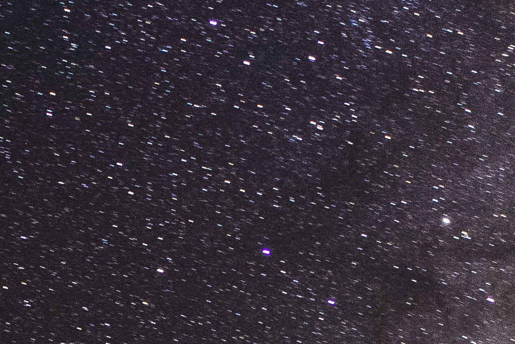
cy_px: 615
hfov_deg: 14.1
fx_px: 2061
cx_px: 47
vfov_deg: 9.1
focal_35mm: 144
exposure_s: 30
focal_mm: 24
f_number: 2.8
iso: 3200
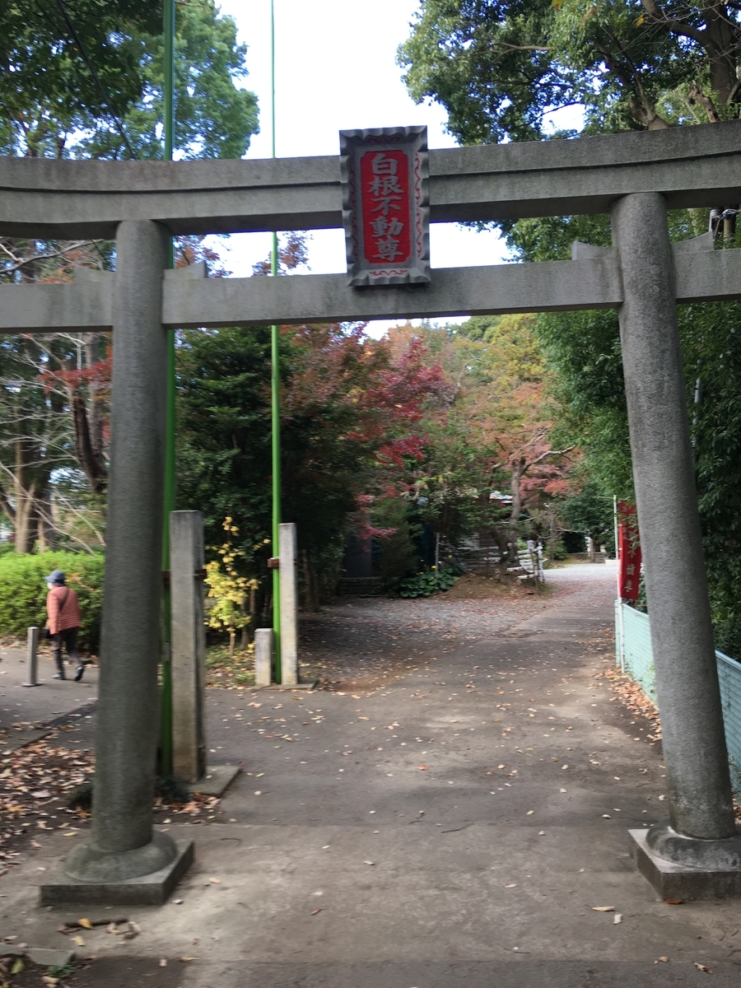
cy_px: 494
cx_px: 370
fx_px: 828
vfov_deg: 61.7
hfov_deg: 48.2
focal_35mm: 29
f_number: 2.2
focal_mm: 4.15
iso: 32
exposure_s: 1/60
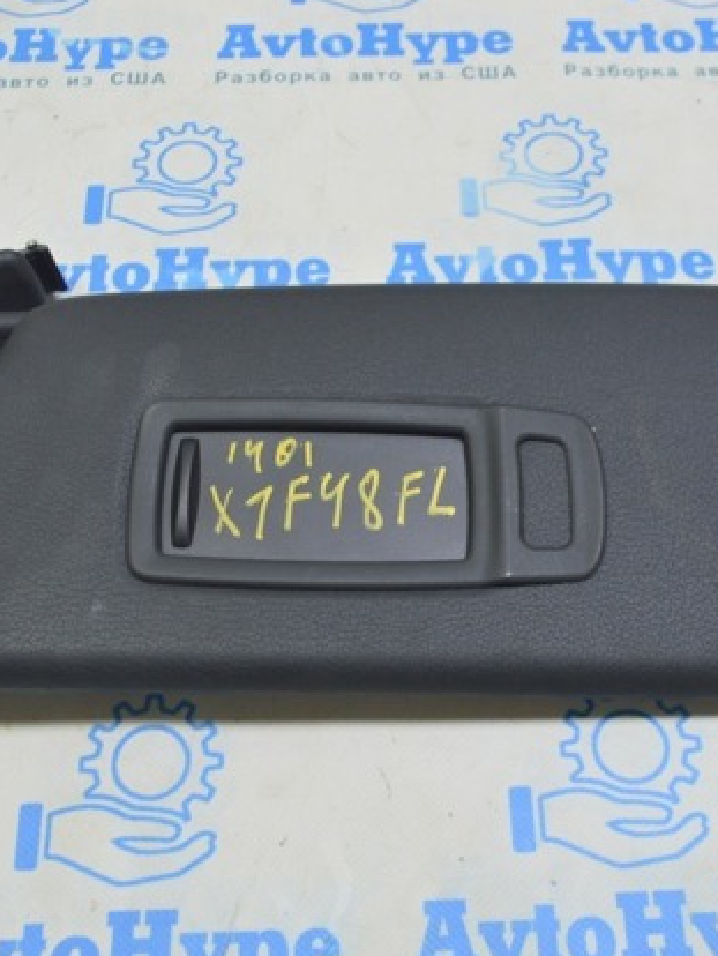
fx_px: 1291
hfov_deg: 31.1
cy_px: 479
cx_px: 383
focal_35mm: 47
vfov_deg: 40.6
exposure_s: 1/20
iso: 400
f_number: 5.6
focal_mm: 21
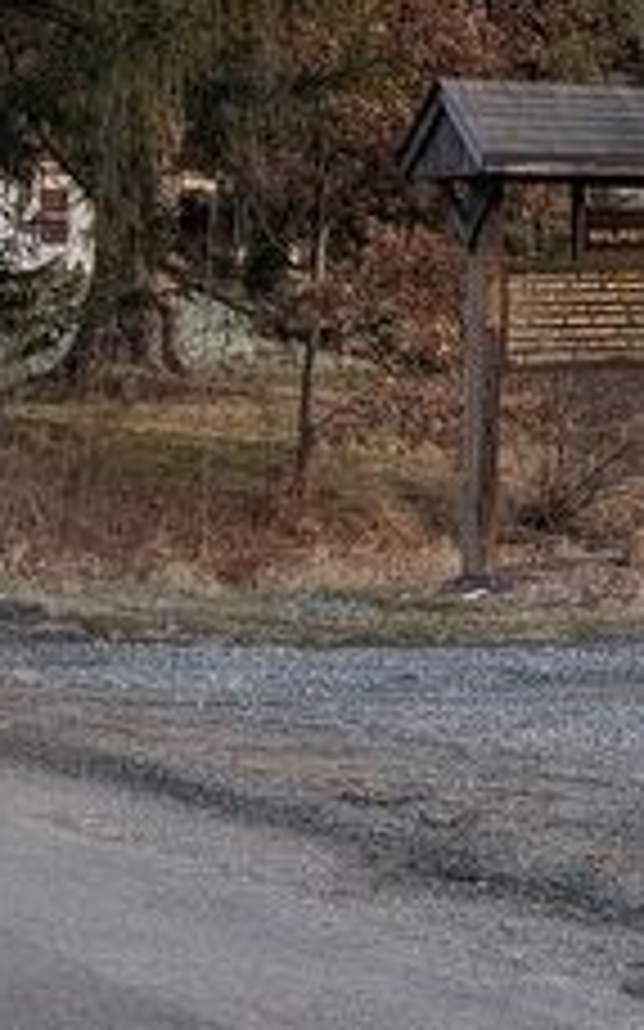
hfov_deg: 13.4
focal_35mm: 89
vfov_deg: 22.9
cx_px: 1092
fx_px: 2501
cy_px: 184
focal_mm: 6.9
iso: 21
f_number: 1.68
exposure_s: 1/255
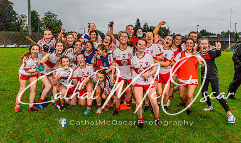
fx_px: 185
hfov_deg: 66.2
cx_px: 123
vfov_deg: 42.2
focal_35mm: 29
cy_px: 60
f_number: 5
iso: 1600
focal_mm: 24
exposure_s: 1/200
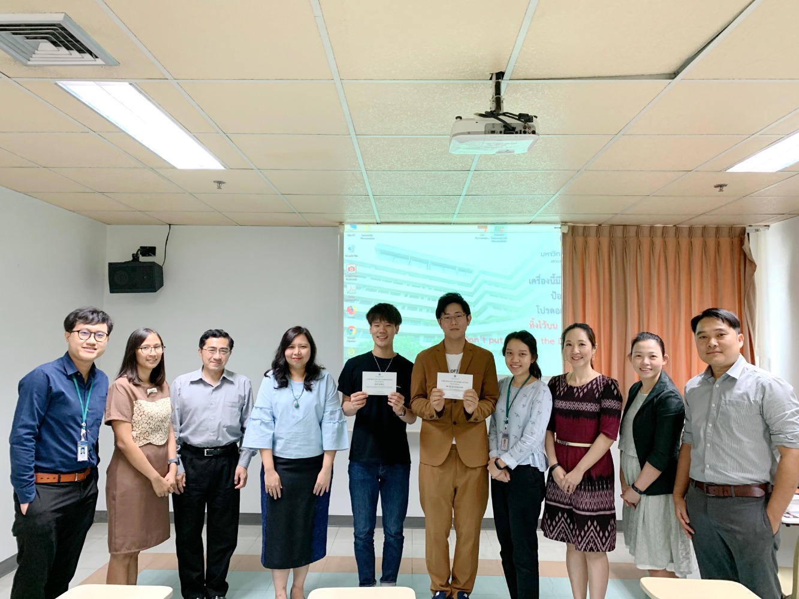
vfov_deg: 53.1
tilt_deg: +3.1
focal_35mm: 26
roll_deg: -1.0
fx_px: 600
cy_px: 300
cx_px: 400
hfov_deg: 67.3
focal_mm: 4.25
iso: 160
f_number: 1.8
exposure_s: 1/50
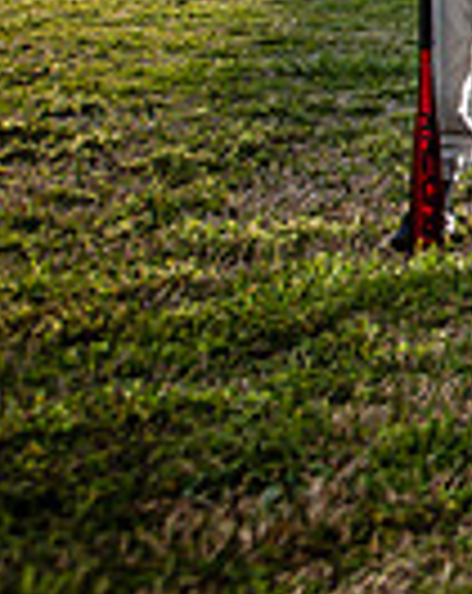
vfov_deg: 17.5
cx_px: 1144
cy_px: -175
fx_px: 1805
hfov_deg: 11.9
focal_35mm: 103
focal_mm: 23
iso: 160
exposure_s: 1/1000
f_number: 4
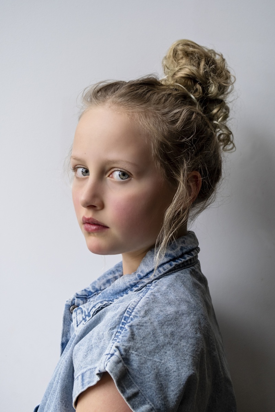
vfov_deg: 27.0
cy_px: 206
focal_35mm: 75
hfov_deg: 18.2
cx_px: 138
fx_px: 859
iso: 400
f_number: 4.5
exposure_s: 1/150
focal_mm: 50
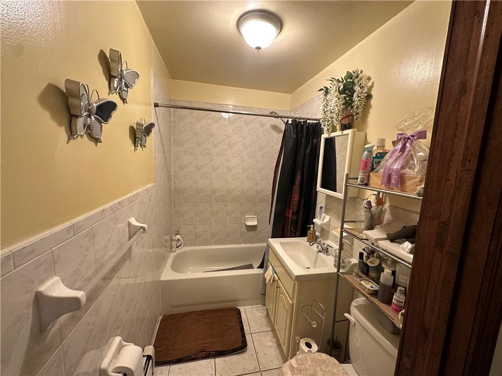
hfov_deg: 102.1
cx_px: 251
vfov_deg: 85.7
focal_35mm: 14
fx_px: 203
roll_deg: -2.9
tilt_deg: -7.1
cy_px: 188
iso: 250
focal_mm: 2.22
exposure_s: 1/120
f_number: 2.2
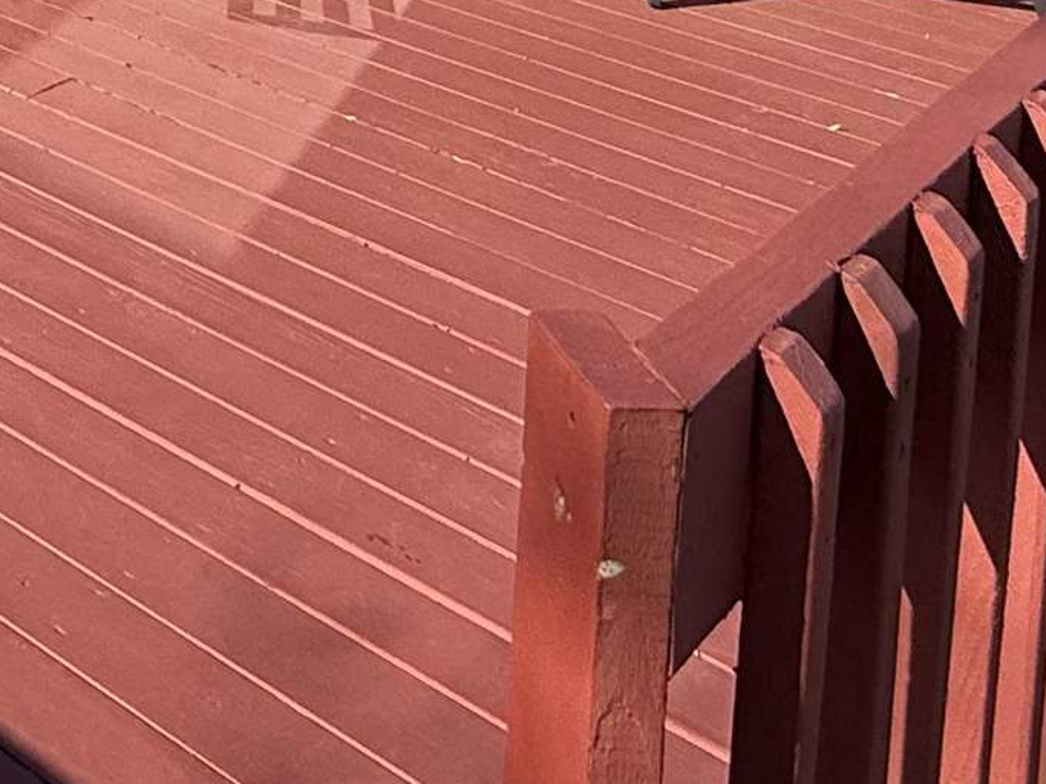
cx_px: -342
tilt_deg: +0.2
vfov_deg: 18.0
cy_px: -669
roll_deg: -2.0
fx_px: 1903
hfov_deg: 25.9
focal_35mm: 63
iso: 50
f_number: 2.2
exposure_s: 1/1497
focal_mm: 2.22
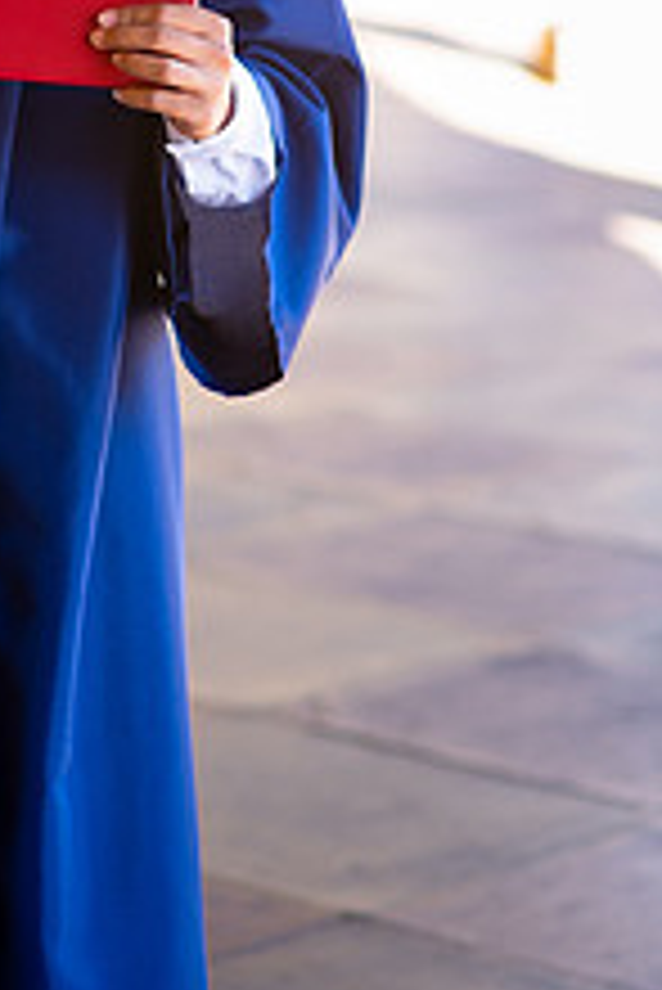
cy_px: -14
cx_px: -9
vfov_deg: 11.7
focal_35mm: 174
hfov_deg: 7.9
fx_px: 4792
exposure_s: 1/200
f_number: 2.8
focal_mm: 85
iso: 64
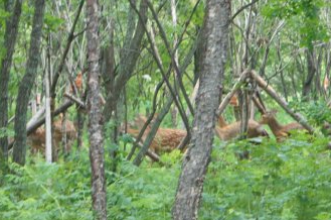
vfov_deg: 12.3
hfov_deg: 18.6
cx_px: 196
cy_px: 37
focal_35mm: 110
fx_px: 1010
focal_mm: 35
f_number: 4.5
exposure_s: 1/60
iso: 400
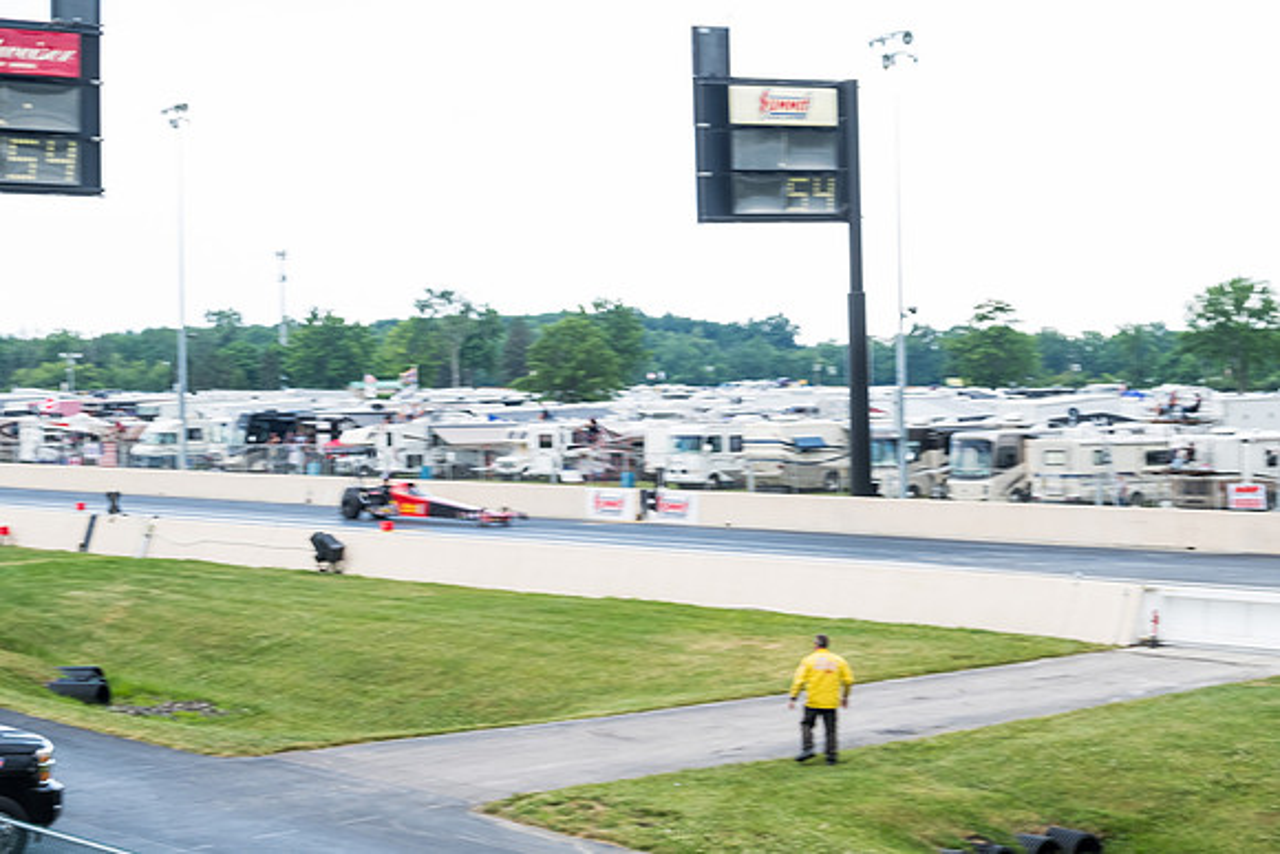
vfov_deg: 15.5
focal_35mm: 88
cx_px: 640
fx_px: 3129
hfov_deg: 23.1
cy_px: 427
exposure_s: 1/125
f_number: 7.1
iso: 400
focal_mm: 58.7
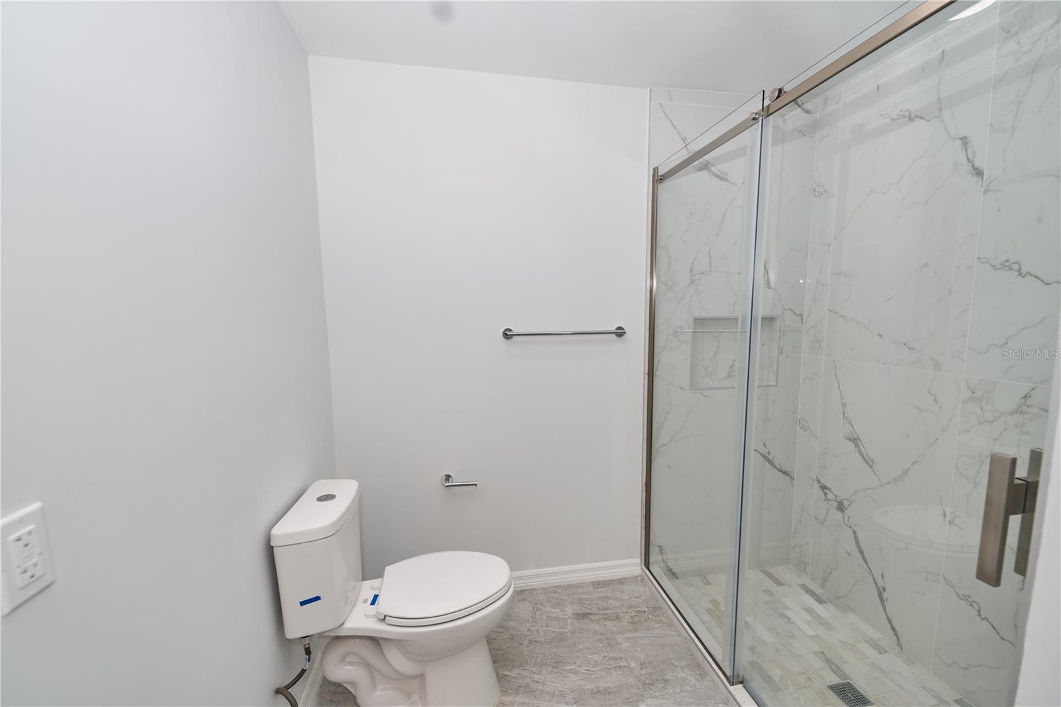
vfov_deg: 81.2
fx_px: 412
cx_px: 530
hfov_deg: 104.3
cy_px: 354
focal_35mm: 14
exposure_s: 1/200
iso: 100
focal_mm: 14
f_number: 4
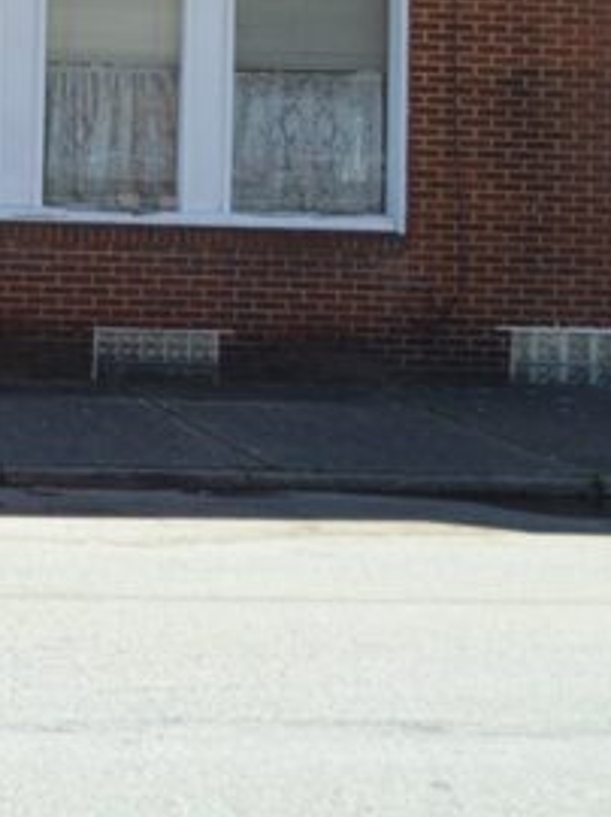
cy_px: 27
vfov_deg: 20.3
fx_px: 2216
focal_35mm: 94
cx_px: -345
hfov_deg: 14.5
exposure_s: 1/250
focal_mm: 22
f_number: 8
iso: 200
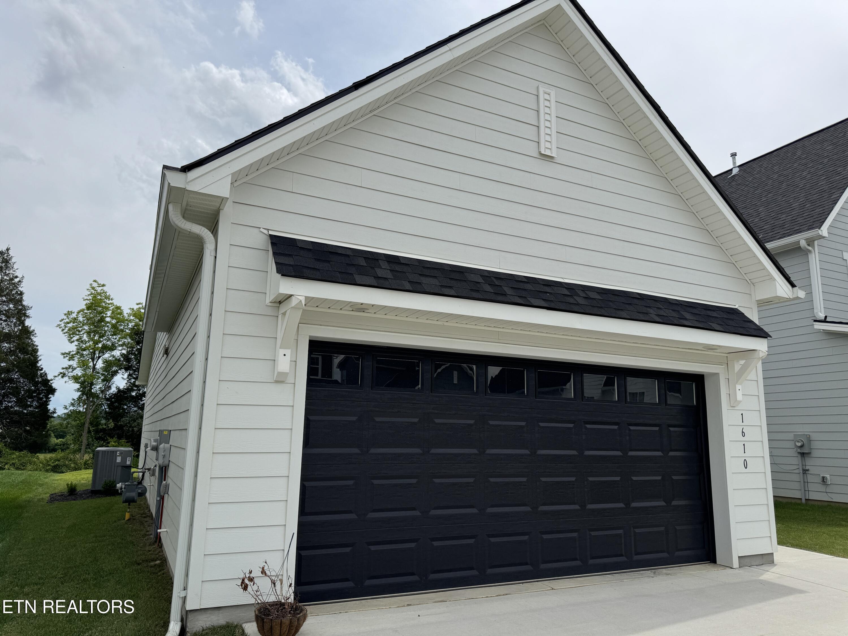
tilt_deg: +10.8
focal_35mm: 24
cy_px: 318
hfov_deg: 71.6
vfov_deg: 56.8
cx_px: 424
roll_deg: -0.9
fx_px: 588
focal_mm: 6.76
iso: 80
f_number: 1.78
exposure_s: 1/7937
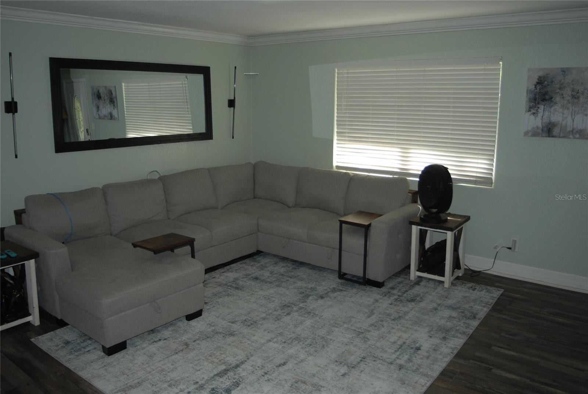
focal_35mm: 30
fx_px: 491
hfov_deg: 61.8
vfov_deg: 43.8
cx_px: 294
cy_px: 197
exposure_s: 1/60
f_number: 3.5
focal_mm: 20
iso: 200
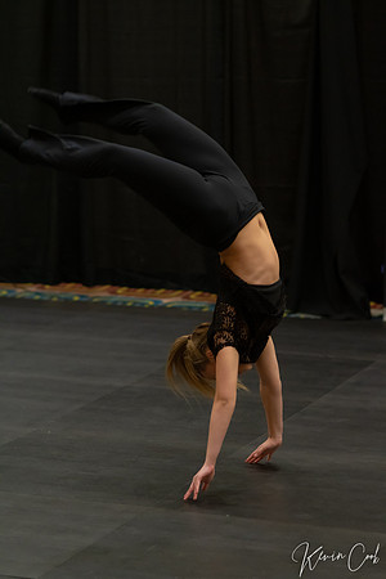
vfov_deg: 16.1
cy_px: 290
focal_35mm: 127
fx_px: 2042
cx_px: 193
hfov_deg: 10.8
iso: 1250
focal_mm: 85
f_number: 2
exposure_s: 1/640
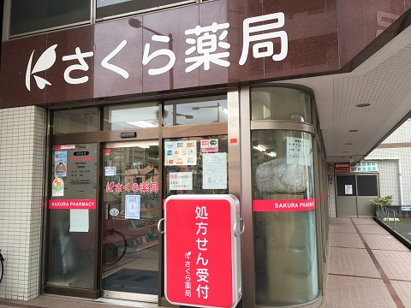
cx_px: 206
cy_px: 154
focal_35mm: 29
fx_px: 344
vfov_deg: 48.2
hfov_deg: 61.7
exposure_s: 1/120
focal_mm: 4.15
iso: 25
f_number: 2.2
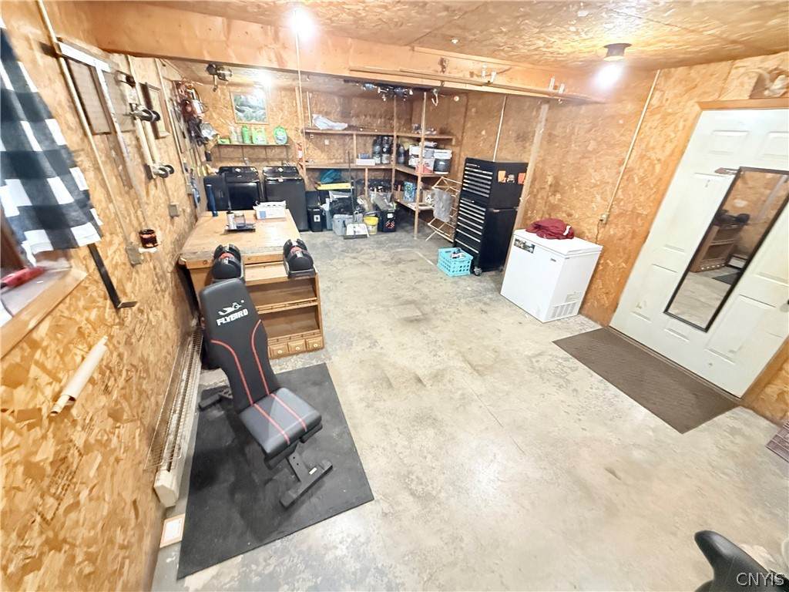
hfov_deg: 102.1
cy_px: 296
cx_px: 394
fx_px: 319
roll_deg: -1.3
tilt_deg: -26.5
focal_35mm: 14
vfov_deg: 85.7
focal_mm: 2.22
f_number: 2.2
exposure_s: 1/60
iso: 1250
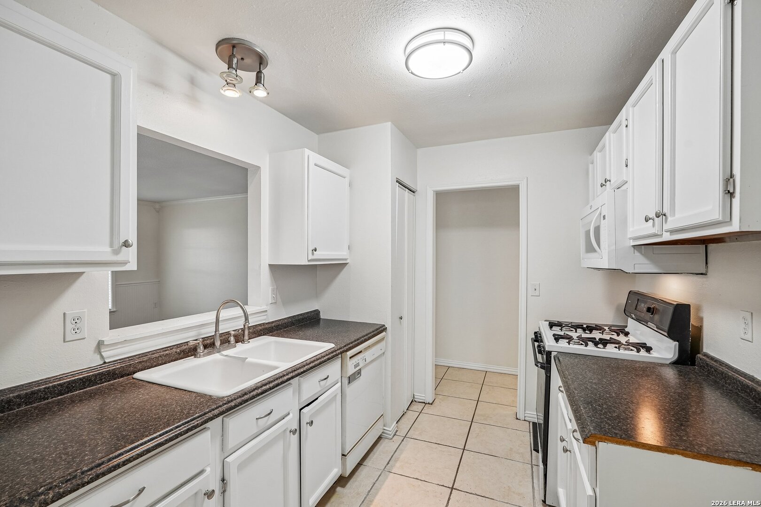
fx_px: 338
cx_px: 380
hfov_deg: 96.7
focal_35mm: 16
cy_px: 254
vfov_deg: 73.7
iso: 400
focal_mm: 16
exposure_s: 1/30
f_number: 8
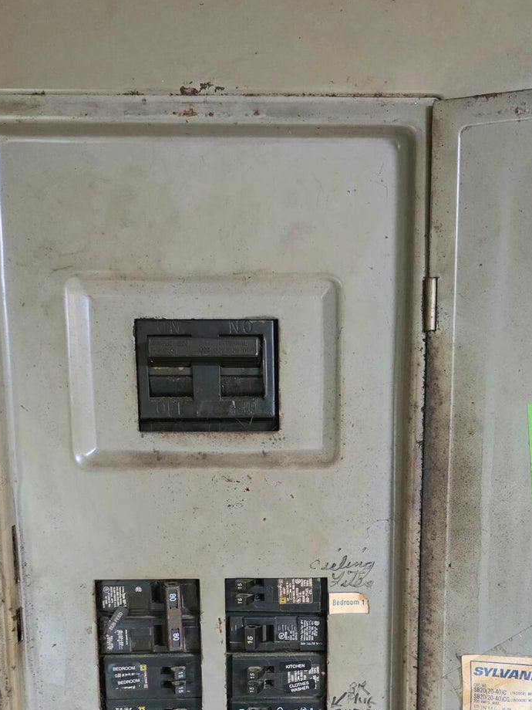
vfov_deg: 45.0
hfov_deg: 35.8
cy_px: 542
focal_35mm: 40
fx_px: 820
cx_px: 315
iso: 1600
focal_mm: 6.3
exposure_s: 1/120
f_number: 1.7
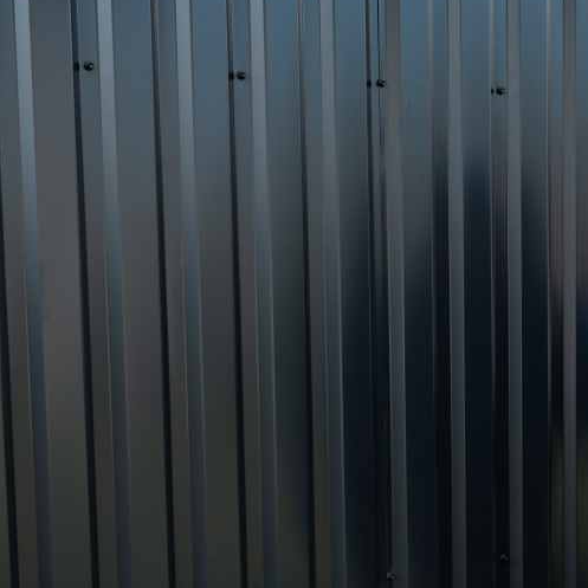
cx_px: 425
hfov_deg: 19.4
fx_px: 1710
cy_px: 453
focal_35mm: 89
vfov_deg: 19.3
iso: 200
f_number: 5.6
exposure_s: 1/320
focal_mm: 26
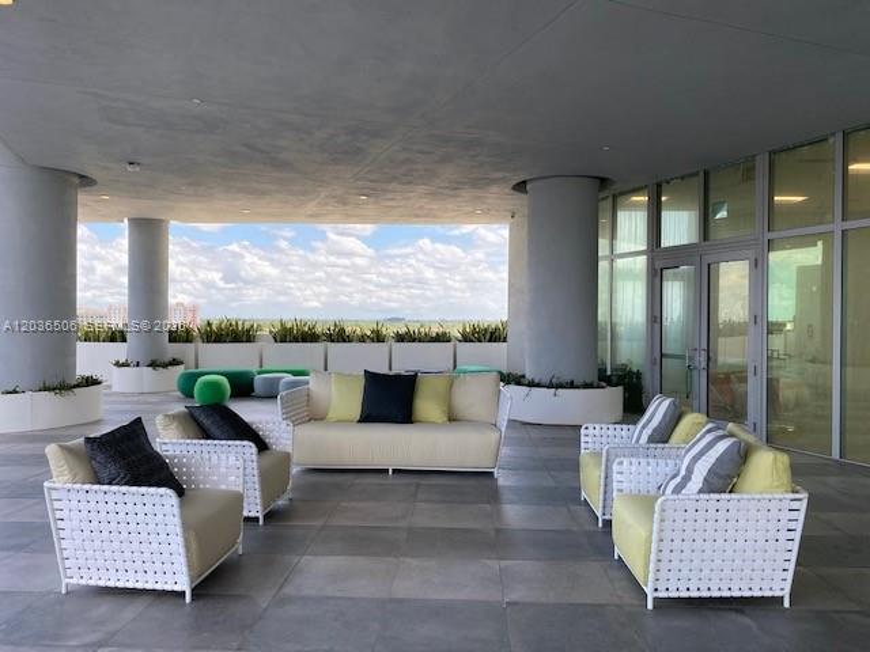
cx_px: 435
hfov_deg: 67.3
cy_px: 326
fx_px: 653
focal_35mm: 26
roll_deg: -1.1
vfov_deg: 53.1
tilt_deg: -0.5
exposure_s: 1/767
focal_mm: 4.25
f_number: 1.8
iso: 32
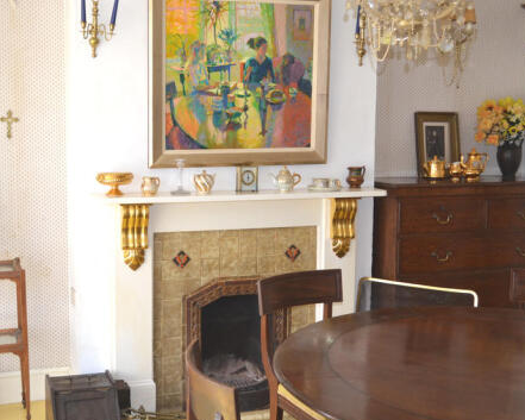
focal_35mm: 46
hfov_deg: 40.2
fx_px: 715
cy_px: 193
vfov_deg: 32.7
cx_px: 227
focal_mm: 22
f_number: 4
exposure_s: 1/80
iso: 400
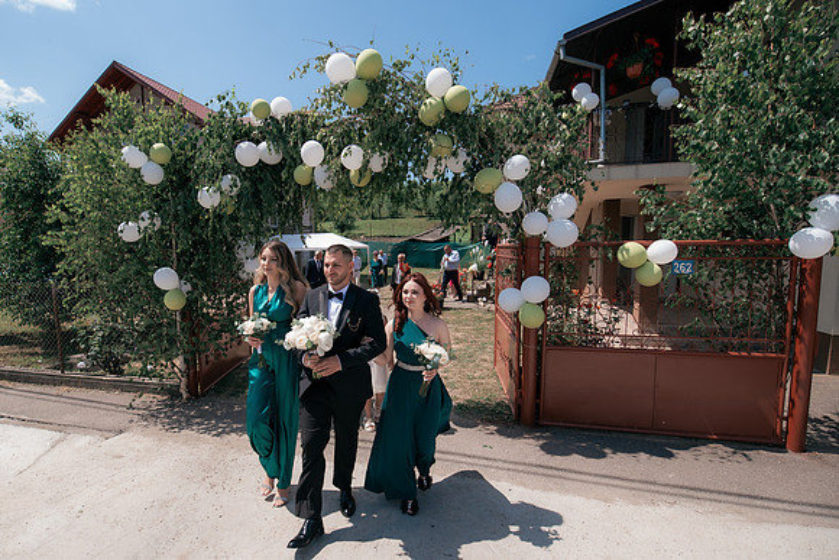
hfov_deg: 92.9
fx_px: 395
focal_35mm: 17
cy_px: 297
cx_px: 365
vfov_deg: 70.5
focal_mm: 15
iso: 320
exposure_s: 1/2500
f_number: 3.5
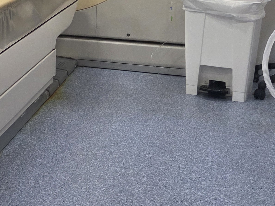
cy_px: 17
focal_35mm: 77
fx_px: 612
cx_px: 8
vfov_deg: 18.8
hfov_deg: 24.3
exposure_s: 1/100
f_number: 1.8
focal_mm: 5.4
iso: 250
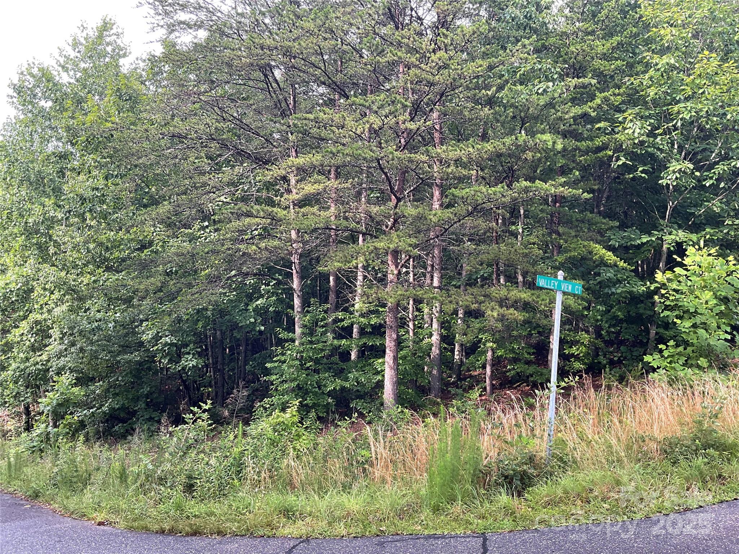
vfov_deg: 48.2
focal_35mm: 29
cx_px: 370
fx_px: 619
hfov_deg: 61.7
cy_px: 277
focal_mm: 3
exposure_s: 1/120
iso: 25
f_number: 1.8
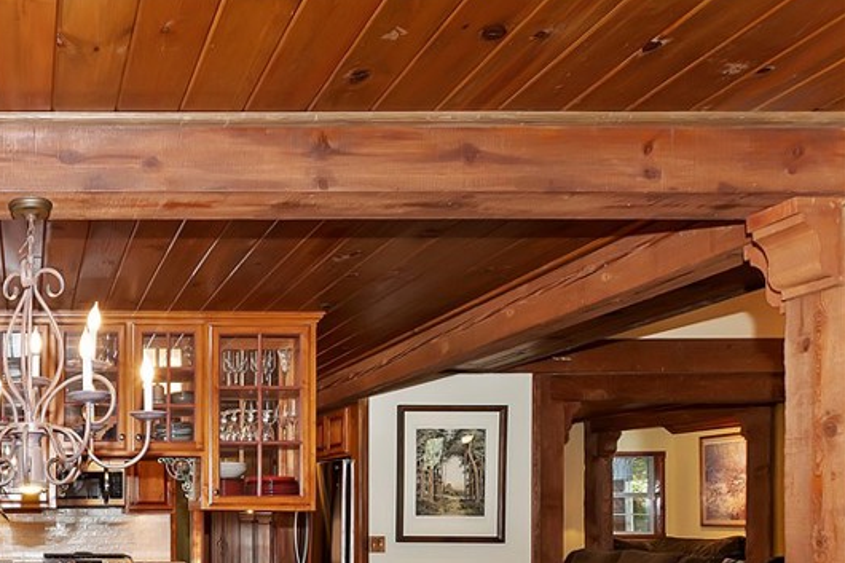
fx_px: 680
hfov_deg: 52.7
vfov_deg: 40.8
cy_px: 527
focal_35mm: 29
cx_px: 30
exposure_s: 1/30
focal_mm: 10
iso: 400
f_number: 8
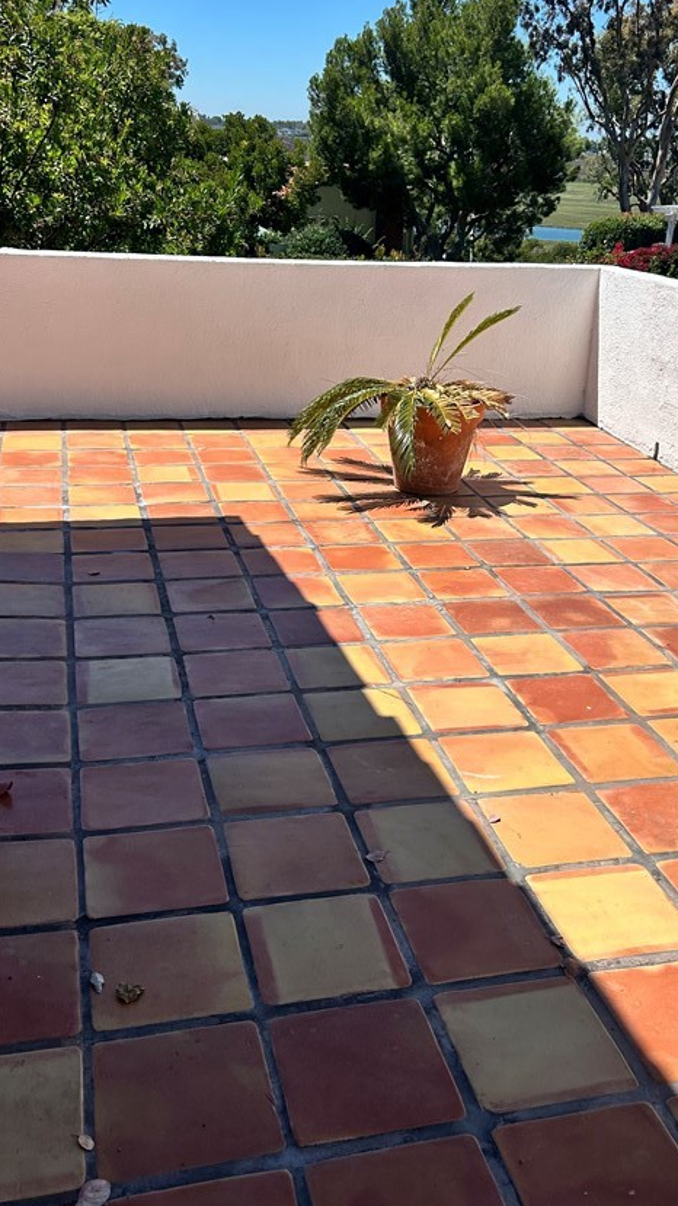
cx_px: 393
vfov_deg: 56.6
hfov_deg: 33.6
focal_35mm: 35
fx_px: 1119
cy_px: 566
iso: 50
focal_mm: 5.7
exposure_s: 1/6211
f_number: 1.5
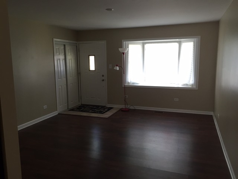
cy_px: 90
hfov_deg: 61.7
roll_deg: +0.1
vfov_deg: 48.2
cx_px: 119
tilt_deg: -6.9
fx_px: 199
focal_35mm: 29
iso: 80
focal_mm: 4.15
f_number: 2.2
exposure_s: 1/30
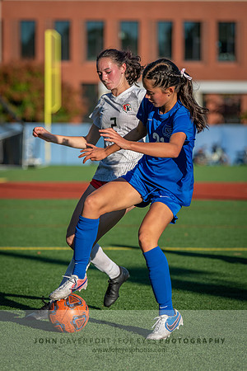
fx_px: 1899
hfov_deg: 7.4
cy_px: 184
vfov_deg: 11.1
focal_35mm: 185
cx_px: 74
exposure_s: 1/3200
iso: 220
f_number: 2.8
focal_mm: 120
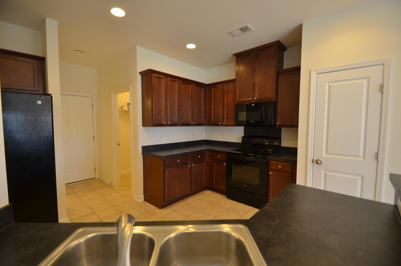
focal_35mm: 15
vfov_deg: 77.1
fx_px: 167
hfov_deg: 100.5
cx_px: 200
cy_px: 133
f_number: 3.5
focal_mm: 10
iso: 400
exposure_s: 1/40
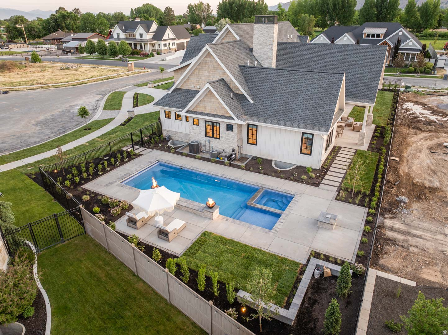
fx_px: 310
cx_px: 224
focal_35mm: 24
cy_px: 168
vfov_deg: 56.8
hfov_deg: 71.6
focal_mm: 12.29
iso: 150
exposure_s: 1/40
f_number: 2.8
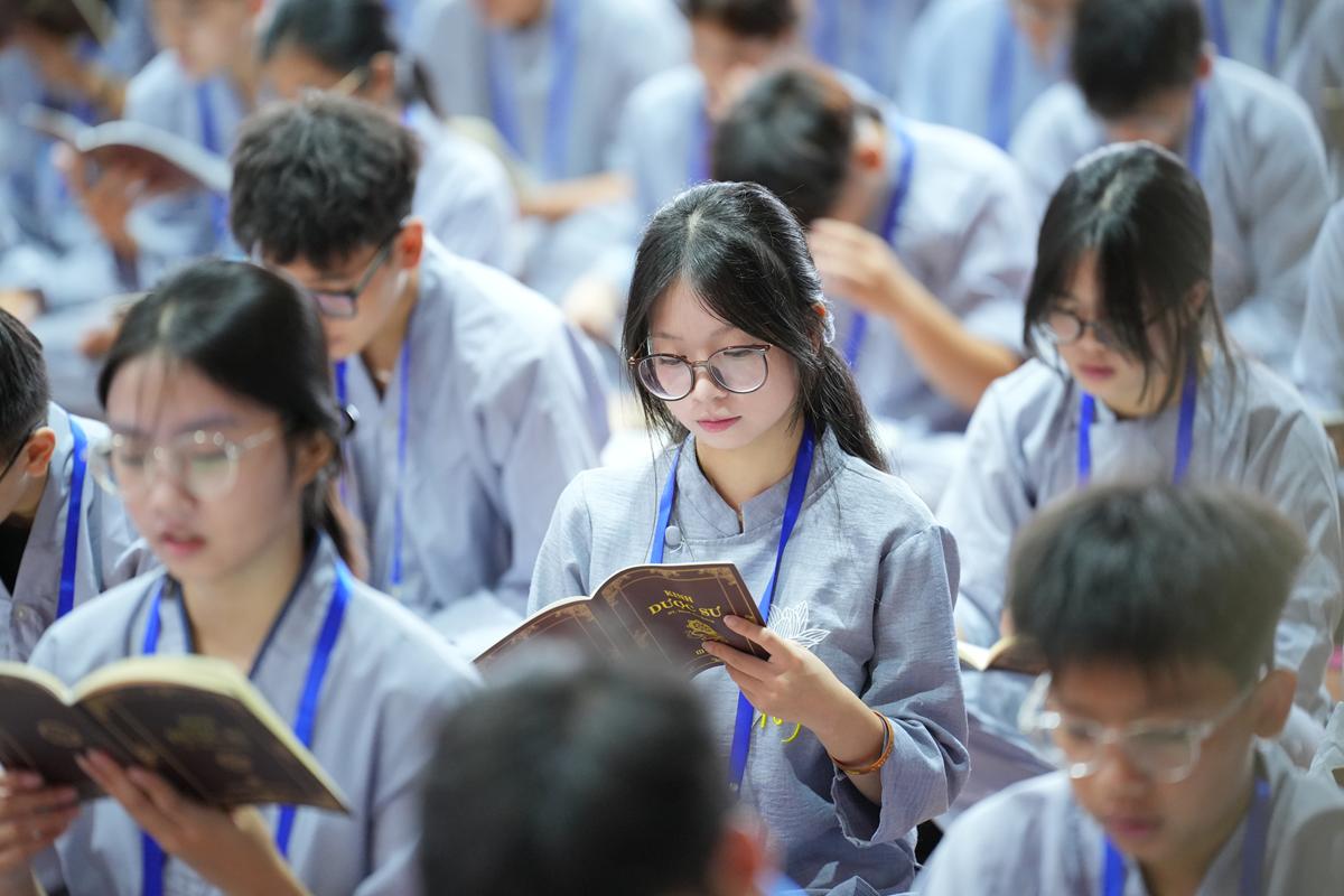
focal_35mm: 200
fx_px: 7466
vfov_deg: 6.9
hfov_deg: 10.3
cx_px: 672
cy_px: 448
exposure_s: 1/125
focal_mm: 200
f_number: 2.8
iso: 4000
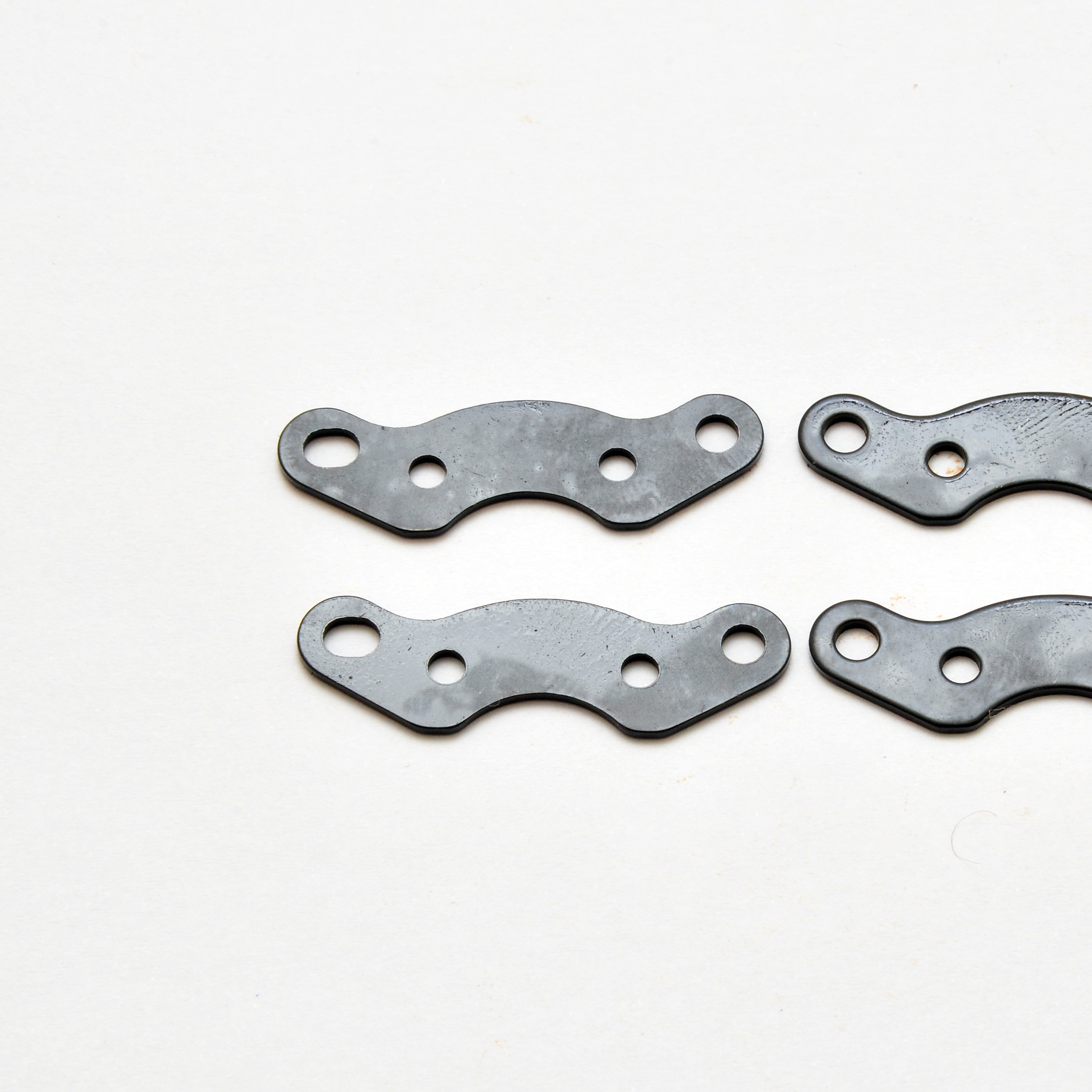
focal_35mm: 226
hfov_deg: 7.7
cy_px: 554
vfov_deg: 7.7
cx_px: 789
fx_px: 8066
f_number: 22
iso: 400
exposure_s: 1/60
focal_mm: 116
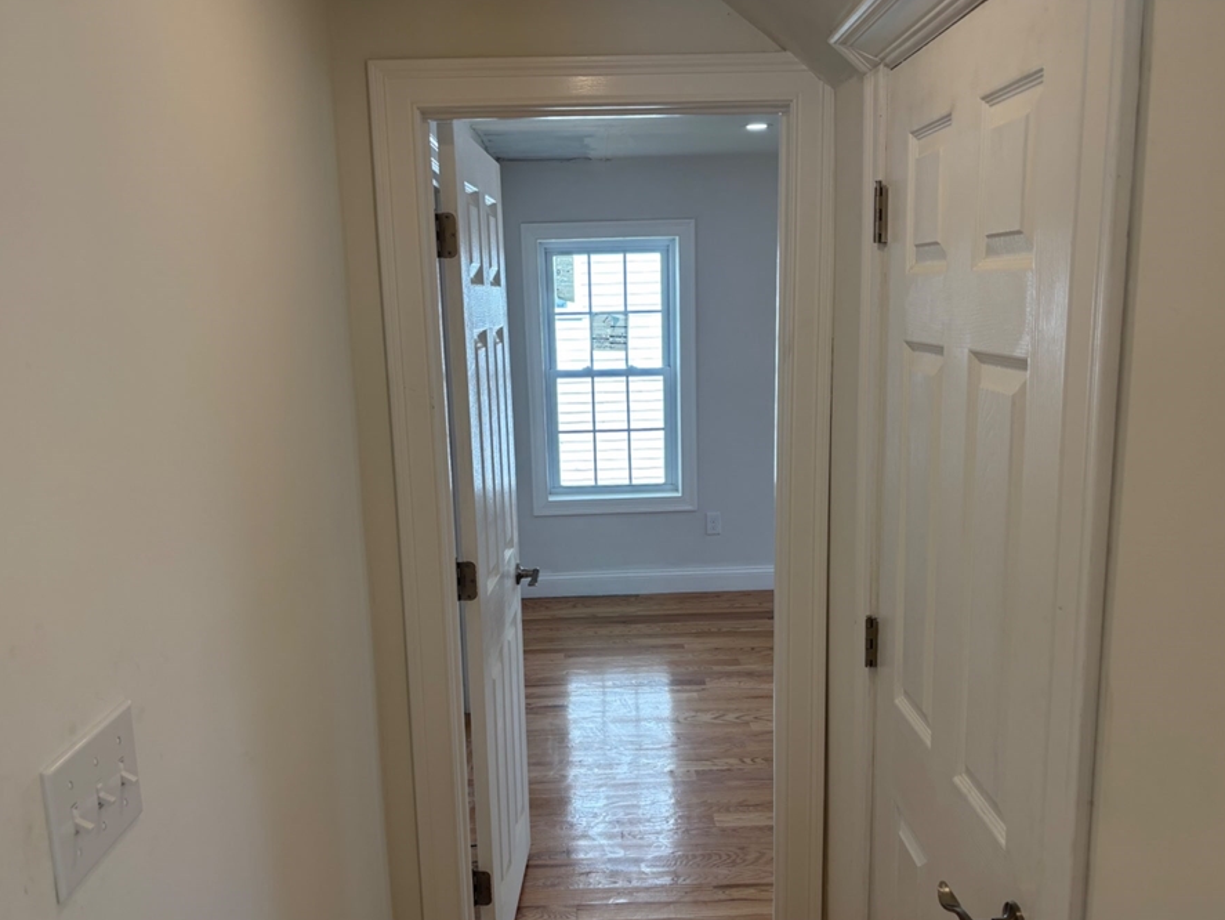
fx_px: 1062
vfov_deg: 46.7
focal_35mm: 30
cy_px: 521
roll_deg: +0.9
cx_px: 627
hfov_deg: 59.9
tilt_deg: -11.5
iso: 50
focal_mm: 5.96
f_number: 1.6
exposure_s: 1/174
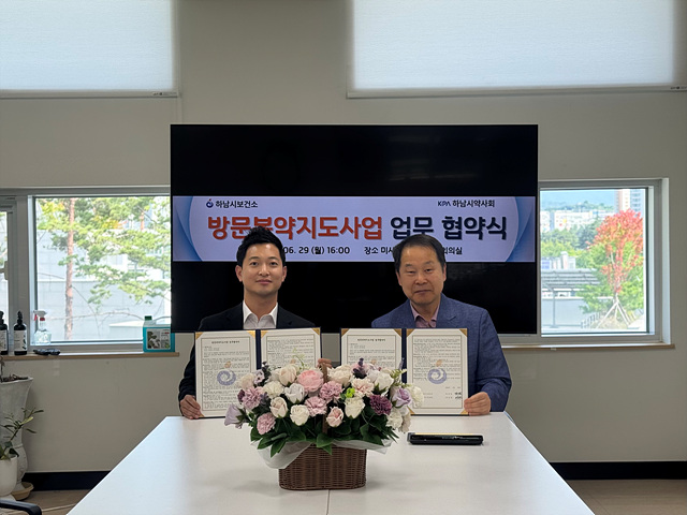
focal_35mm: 48
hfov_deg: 39.7
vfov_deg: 30.3
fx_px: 953
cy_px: 258
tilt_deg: -1.0
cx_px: 344
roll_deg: +1.2
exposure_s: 1/153
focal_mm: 6.76
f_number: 1.78
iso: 64
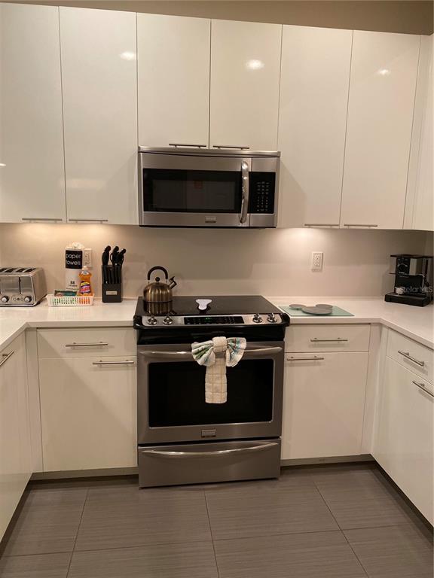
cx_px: 217
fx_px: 435
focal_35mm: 26
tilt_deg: -8.9
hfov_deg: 53.1
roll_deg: -2.2
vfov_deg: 67.3
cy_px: 289
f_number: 1.8
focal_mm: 4.25
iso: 160
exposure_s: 1/60
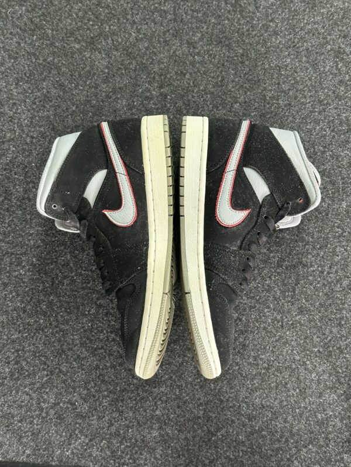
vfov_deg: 39.6
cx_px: 176
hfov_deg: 30.3
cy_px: 234
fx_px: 648
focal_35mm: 48
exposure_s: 1/51
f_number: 1.78
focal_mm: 6.86
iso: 250
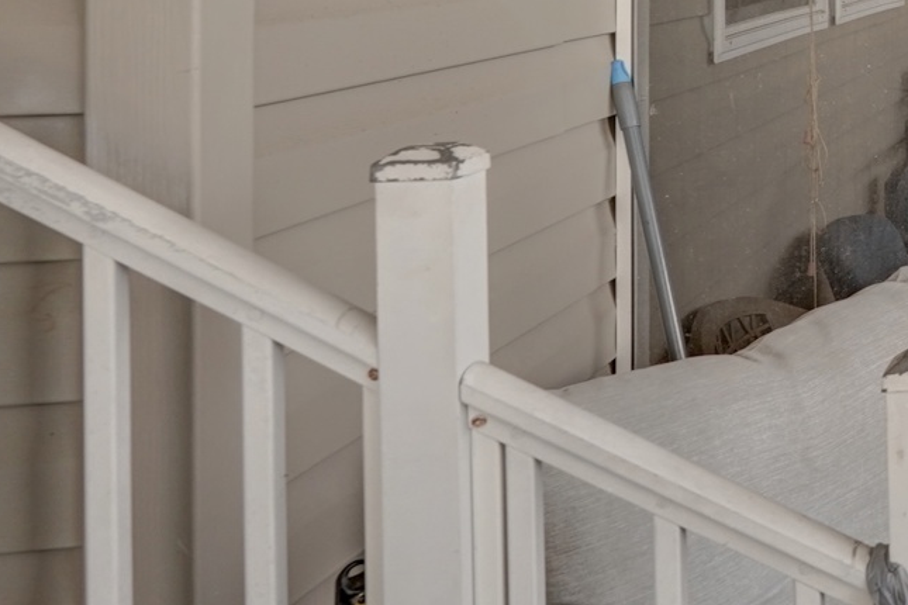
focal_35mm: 62
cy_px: -102
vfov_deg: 20.6
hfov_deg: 22.0
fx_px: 1564
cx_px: 1587
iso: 400
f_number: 8
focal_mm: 16
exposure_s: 1/30
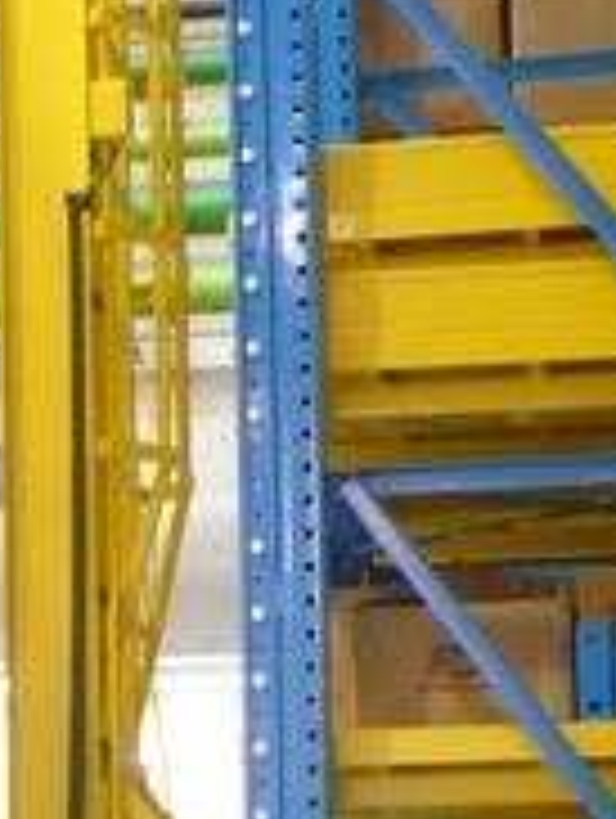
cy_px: 981
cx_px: -360
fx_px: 3077
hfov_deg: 10.9
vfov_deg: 14.7
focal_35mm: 130
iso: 200
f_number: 2.8
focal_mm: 6.1
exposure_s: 1/15
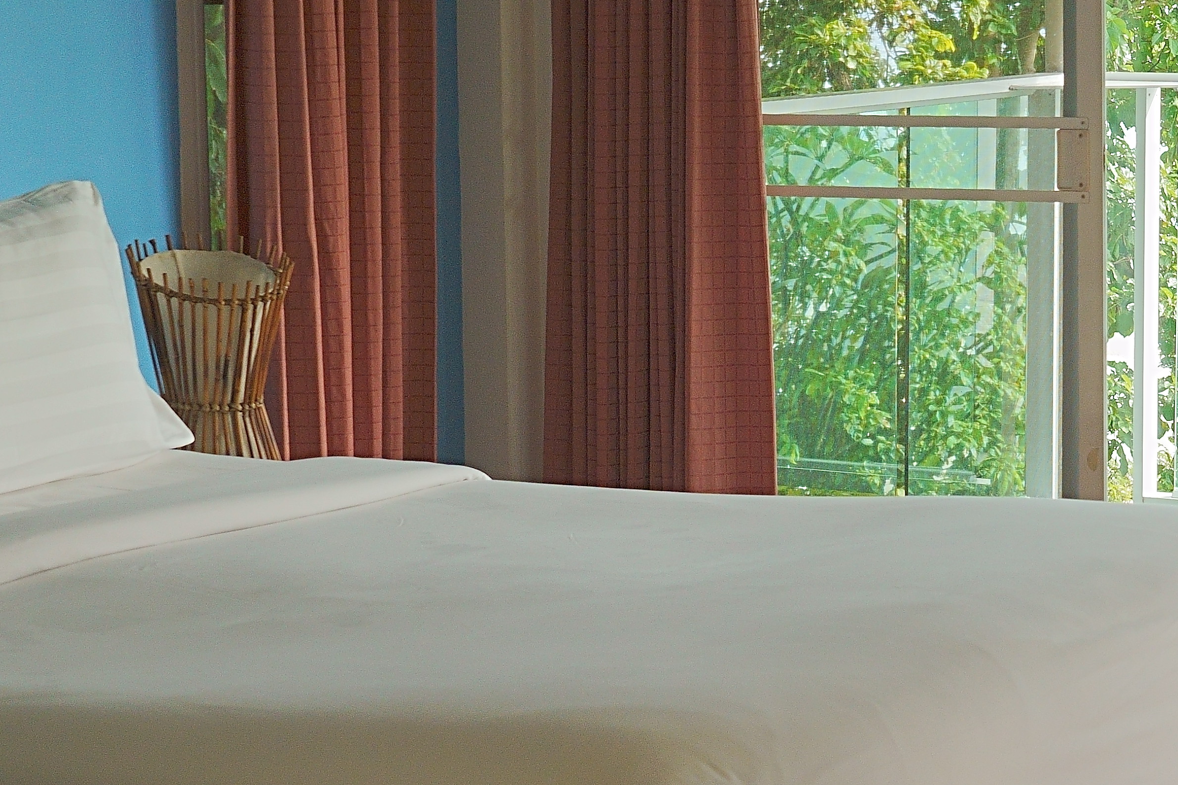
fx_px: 3469
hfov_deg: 19.2
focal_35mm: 106
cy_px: 435
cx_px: 863
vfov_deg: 12.9
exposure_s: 1/100
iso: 200
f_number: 8
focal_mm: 36
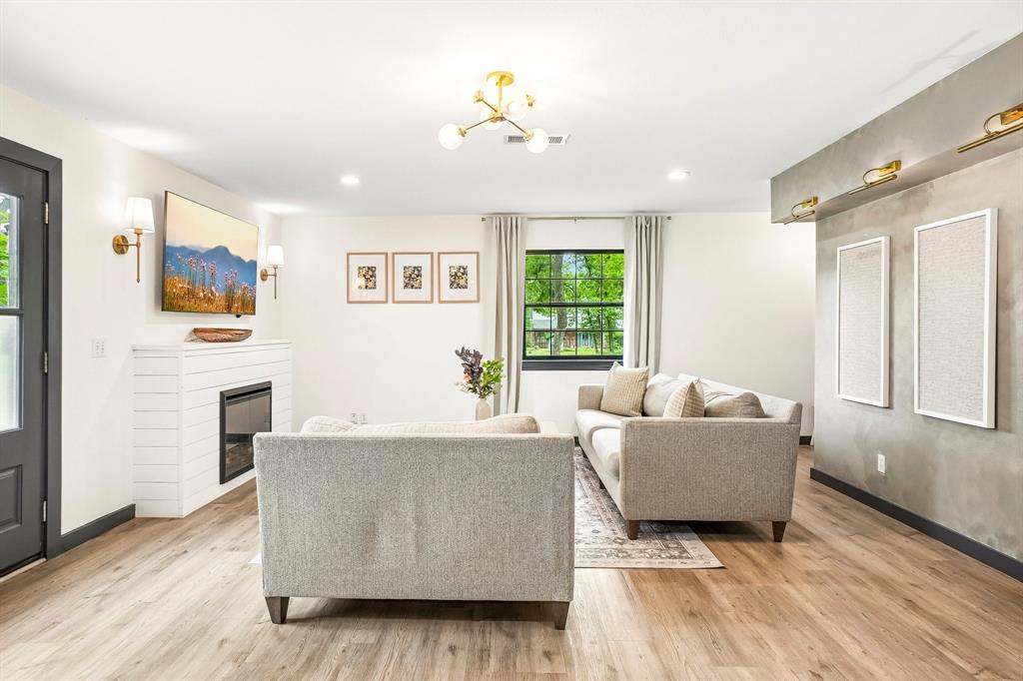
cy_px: 340
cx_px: 512
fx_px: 540
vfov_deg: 64.5
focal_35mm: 19
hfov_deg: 86.9
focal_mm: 13
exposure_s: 1/15
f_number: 8
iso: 400
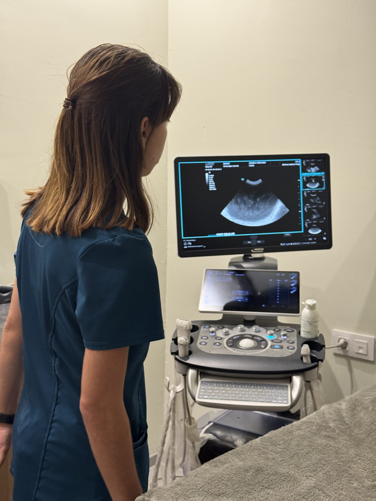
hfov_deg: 30.3
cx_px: 188
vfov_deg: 39.7
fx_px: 695
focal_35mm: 48
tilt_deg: -9.2
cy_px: 250
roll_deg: -1.2
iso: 160
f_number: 1.78
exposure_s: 1/60
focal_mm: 6.76
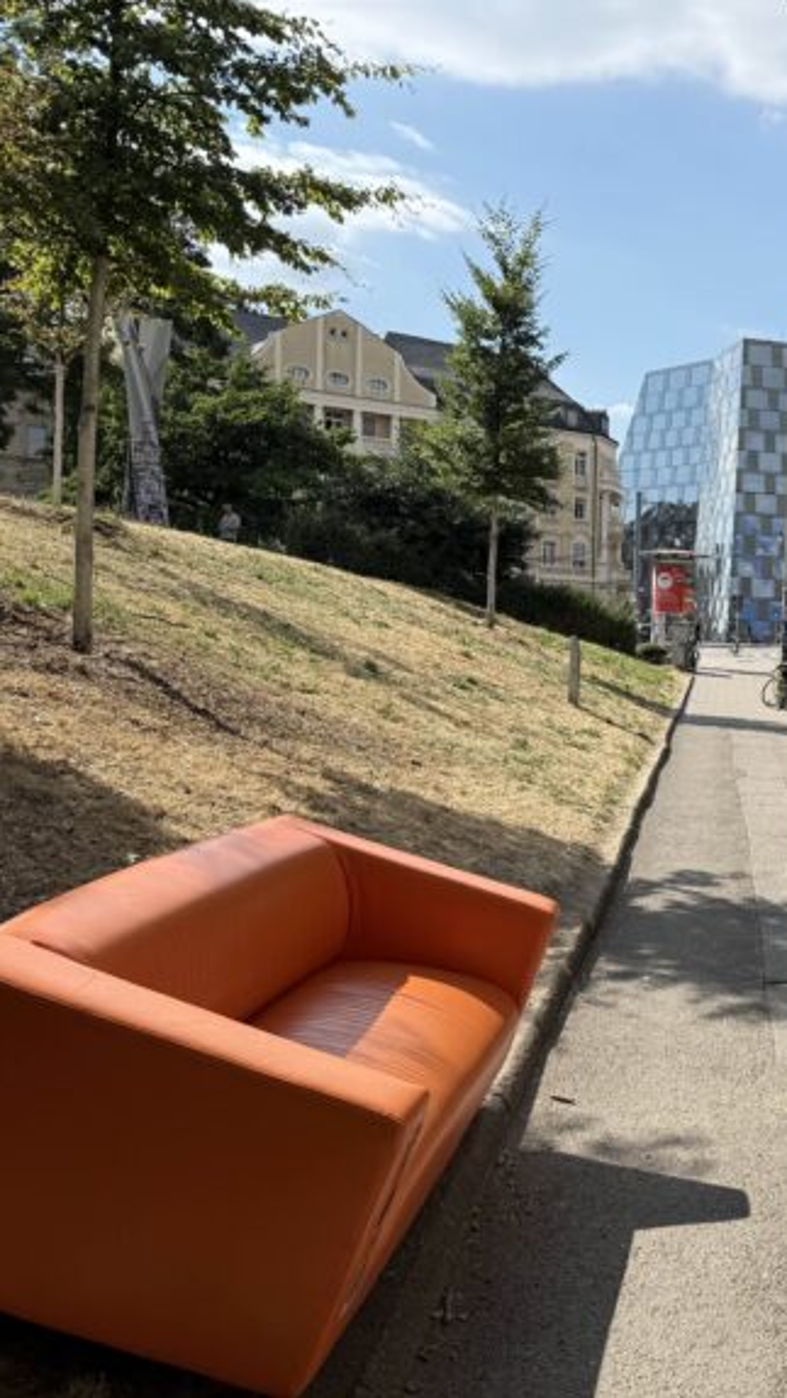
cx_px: 892
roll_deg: -1.6
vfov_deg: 56.6
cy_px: 699
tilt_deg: -0.7
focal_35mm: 35
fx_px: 1298
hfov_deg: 29.9
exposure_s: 1/3584
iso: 80
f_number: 1.78
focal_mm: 6.76
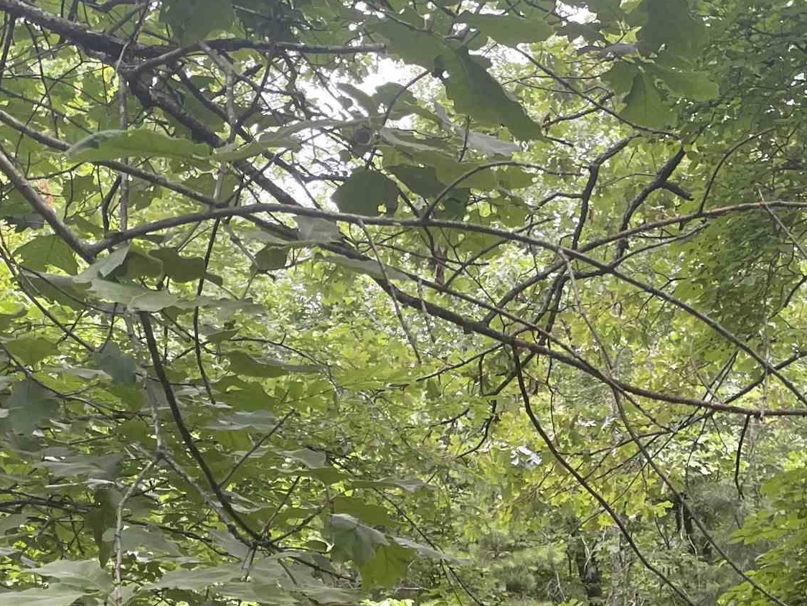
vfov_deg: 20.4
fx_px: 1655
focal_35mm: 71
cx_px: 583
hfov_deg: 27.1
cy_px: 520
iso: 100
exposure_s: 1/121
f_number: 1.6
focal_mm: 4.2
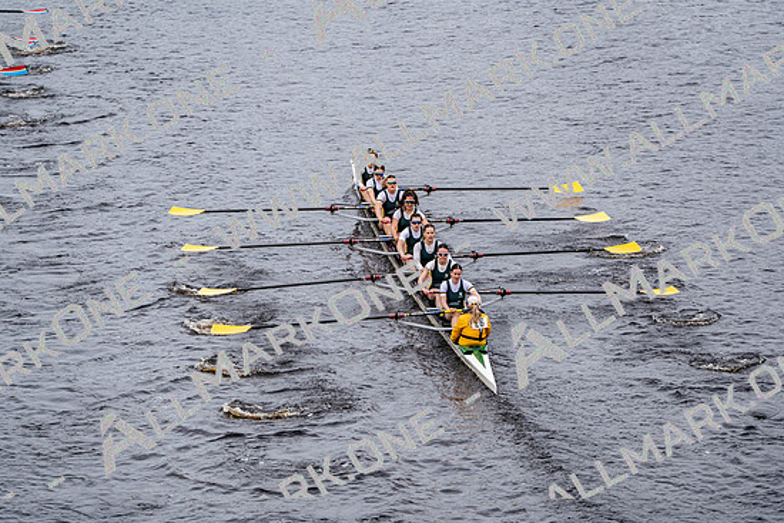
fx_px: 4596
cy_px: 254
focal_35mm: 211
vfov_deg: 6.5
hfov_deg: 9.8
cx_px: 389
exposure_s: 1/2000
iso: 200
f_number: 2.8
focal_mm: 200
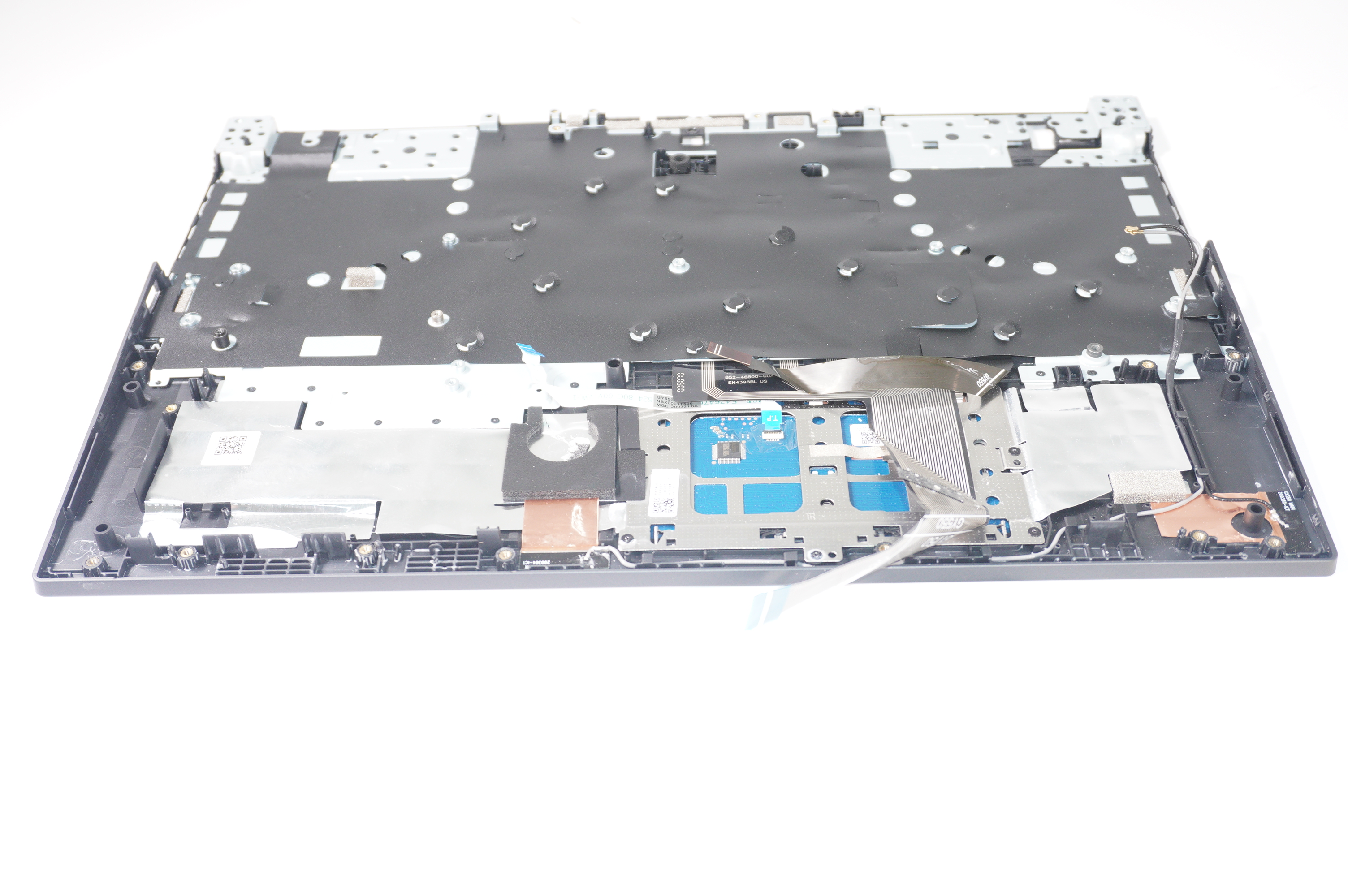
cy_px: 448
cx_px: 674
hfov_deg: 49.6
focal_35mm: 39
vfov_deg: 34.1
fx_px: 1459
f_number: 5
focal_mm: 26
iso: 500
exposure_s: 1/80
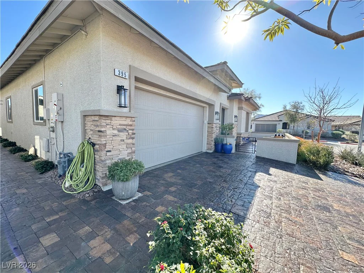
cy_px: 136
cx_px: 182
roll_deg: -2.0
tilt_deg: -3.9
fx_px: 147
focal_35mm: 14
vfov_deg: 85.7
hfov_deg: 102.1
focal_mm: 2.22
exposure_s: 1/424
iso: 40
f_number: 2.2
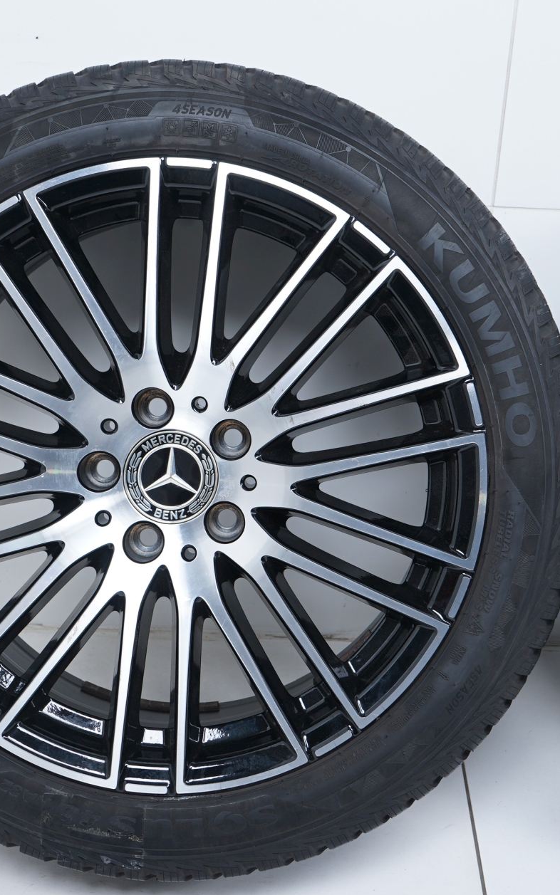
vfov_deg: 36.3
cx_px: 289
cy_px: 452
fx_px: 1367
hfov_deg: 23.2
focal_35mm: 56
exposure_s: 1/100
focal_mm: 36
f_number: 7.1
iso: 250
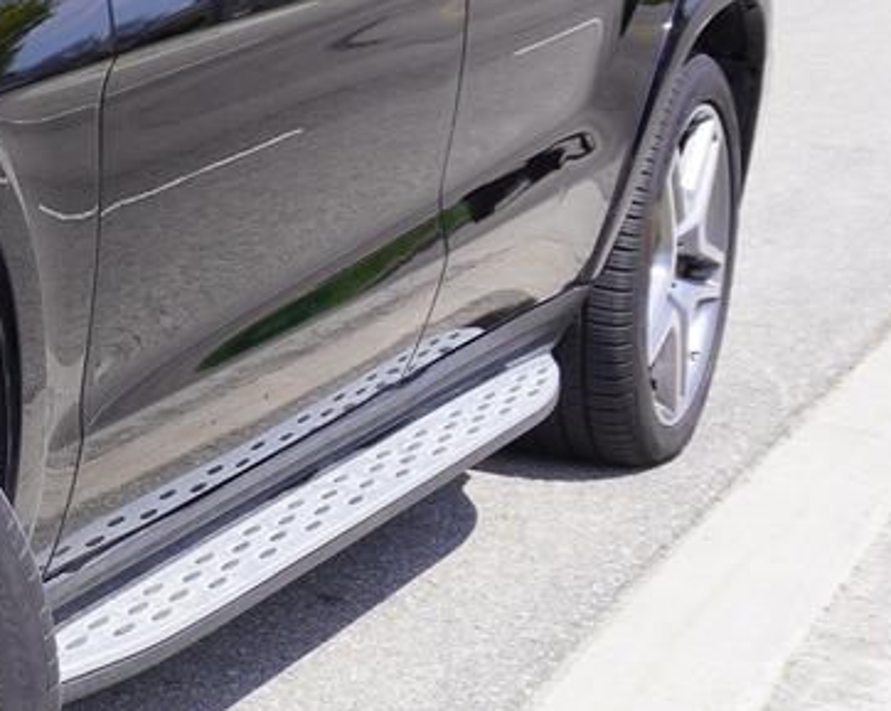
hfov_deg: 17.2
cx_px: -628
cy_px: 295
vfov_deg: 16.2
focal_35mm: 95
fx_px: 2494
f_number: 8
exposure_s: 1/125
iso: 100
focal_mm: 19
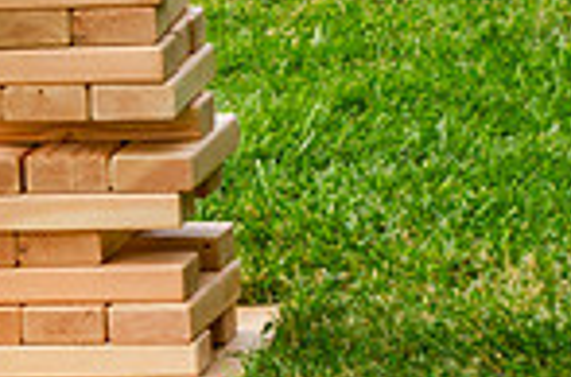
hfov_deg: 3.5
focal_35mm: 593
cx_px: 66
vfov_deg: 2.3
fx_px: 9375
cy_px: -159
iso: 200
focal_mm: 100
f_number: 7.1
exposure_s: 1/200
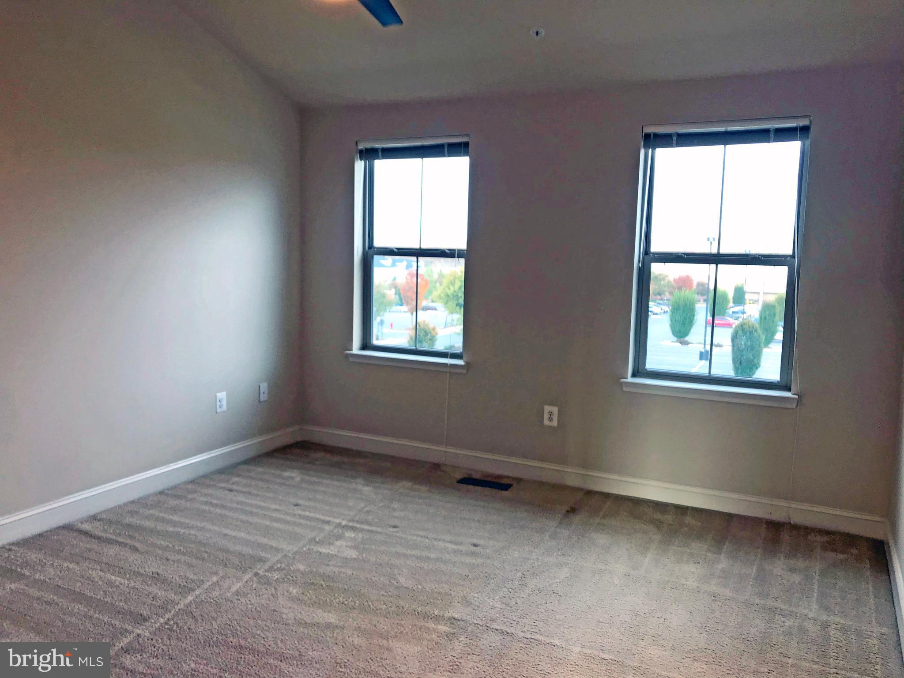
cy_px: 339
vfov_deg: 49.7
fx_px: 731
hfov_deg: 63.4
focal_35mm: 28
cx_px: 452
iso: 25
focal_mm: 3.99
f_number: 1.8
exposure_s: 1/30
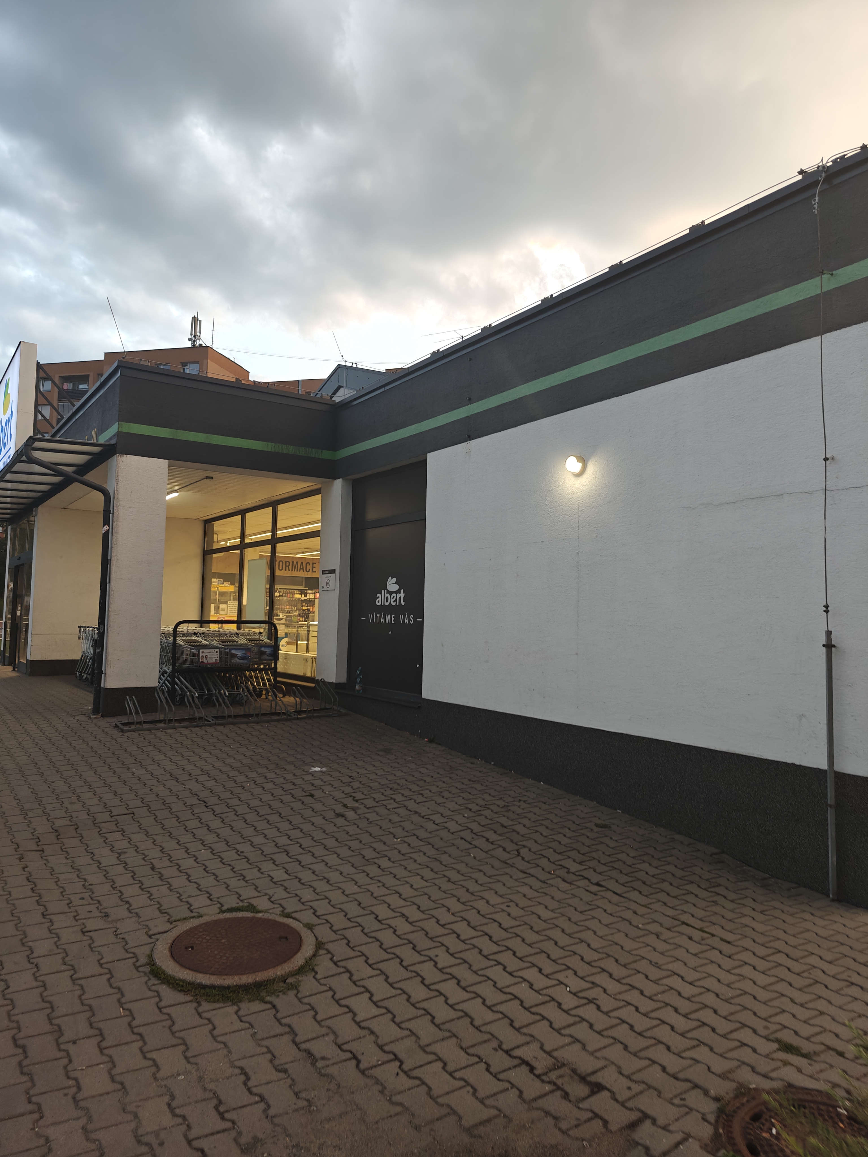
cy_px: 578
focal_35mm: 23
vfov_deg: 73.9
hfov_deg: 58.9
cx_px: 434
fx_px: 769
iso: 200
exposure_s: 1/120
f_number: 1.6
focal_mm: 6.06
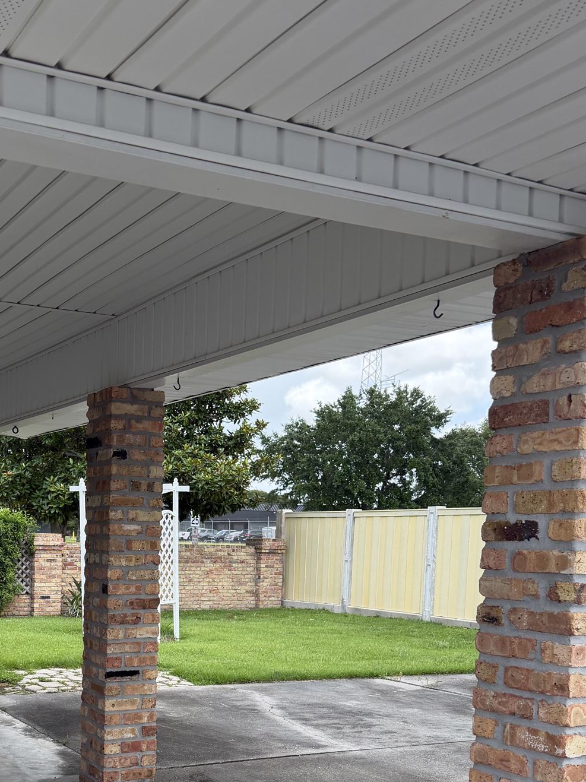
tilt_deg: -4.8
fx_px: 948
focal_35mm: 42
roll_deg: -2.5
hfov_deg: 33.4
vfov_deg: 43.1
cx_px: 121
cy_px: 606
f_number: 1.78
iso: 100
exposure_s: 1/1361
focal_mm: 6.76
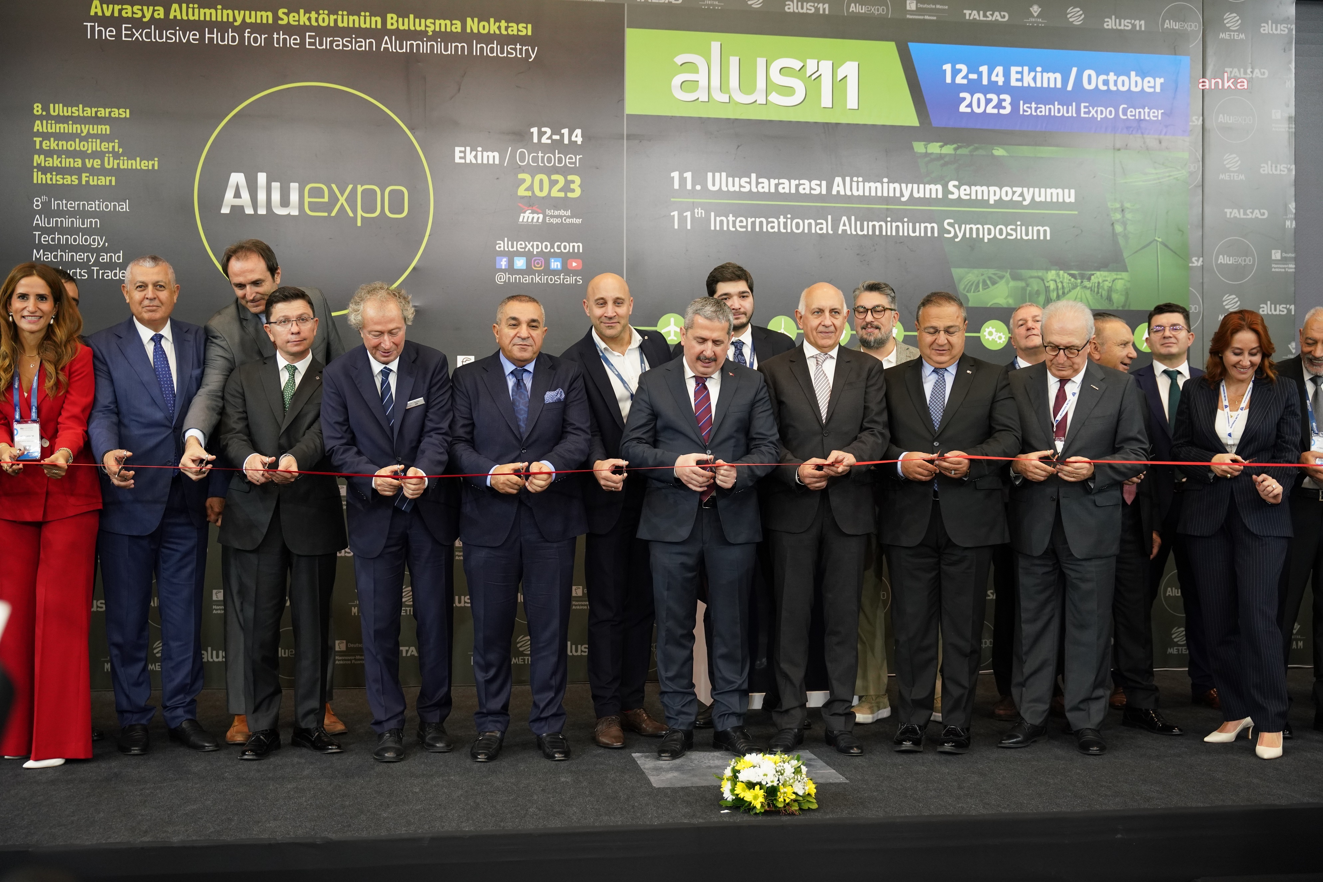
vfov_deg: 33.4
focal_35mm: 40
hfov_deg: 48.5
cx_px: 662
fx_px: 1470
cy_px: 441
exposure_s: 1/160
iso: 1600
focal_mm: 40
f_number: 3.2
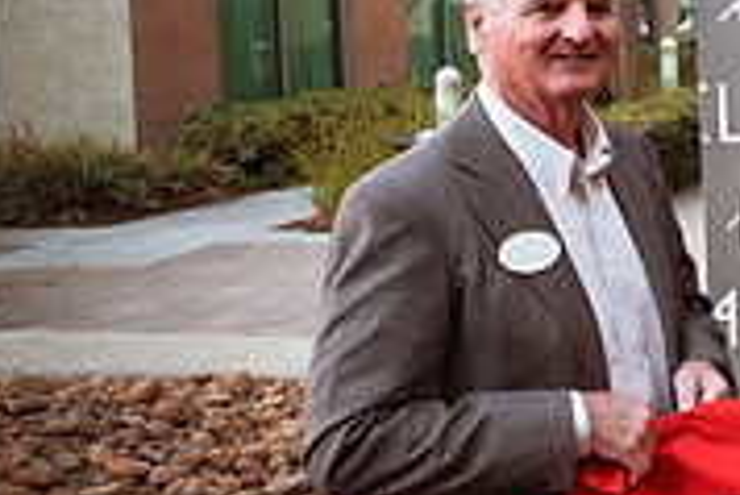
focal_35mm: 65
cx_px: 1185
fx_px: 1337
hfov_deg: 23.1
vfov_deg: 20.6
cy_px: 60
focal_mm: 20
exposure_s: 1/250
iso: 200
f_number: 2.8
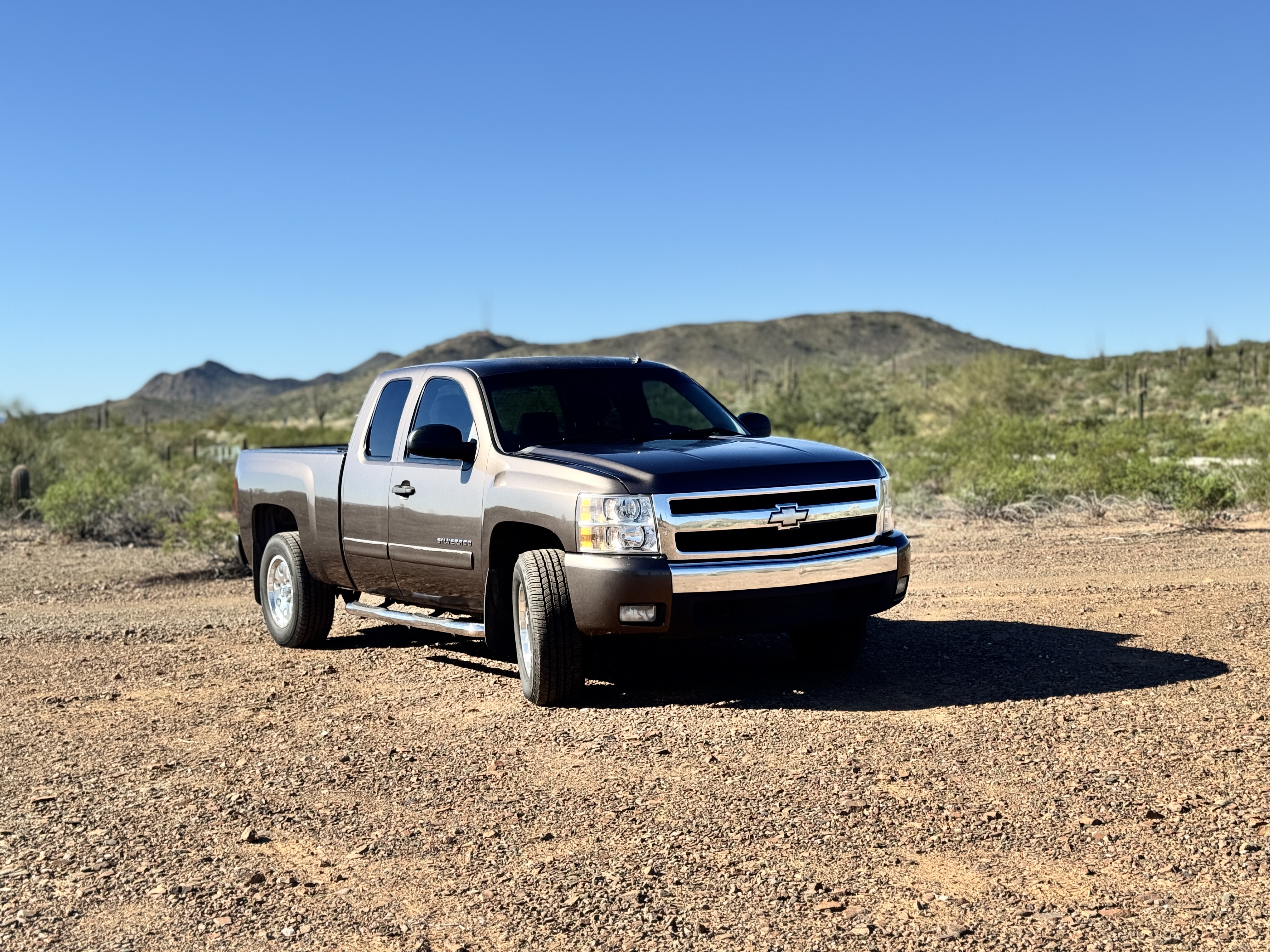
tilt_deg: -1.9
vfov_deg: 30.3
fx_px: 1761
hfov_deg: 39.7
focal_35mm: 48
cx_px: 635
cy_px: 476
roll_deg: +1.0
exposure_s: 1/3096
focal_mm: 6.76
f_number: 1.78
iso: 64
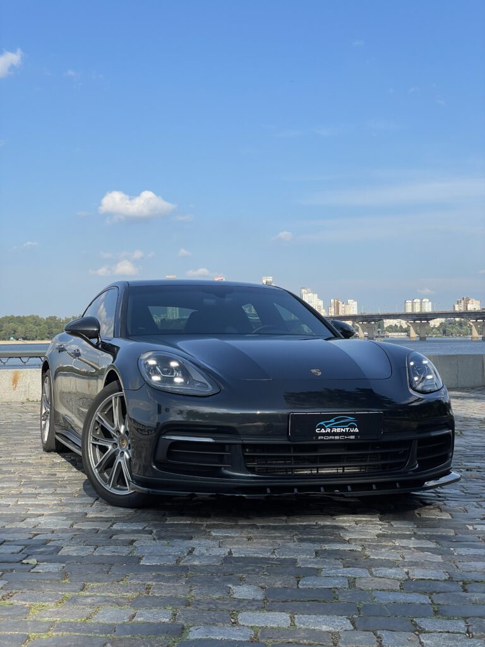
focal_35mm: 52
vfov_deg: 36.8
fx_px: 971
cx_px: 242
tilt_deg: +1.7
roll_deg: +1.0
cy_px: 324
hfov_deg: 28.0
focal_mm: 6
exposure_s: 1/1497
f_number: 2
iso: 25
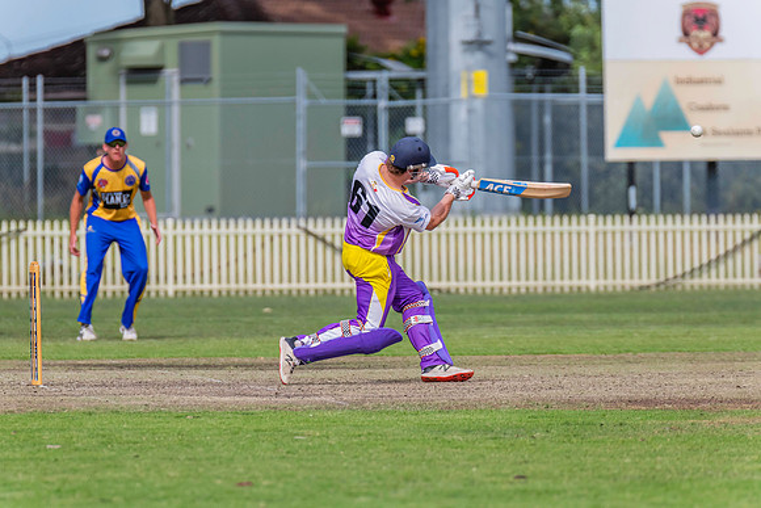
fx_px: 10170
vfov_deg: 2.9
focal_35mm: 481
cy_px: 242
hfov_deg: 4.3
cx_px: 363
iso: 800
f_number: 6.3
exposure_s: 1/2500
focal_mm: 460
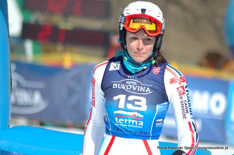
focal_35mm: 405
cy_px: 78
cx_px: 117
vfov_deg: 3.4
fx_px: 2629
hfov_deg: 5.1
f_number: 5.6
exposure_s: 1/1600
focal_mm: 270
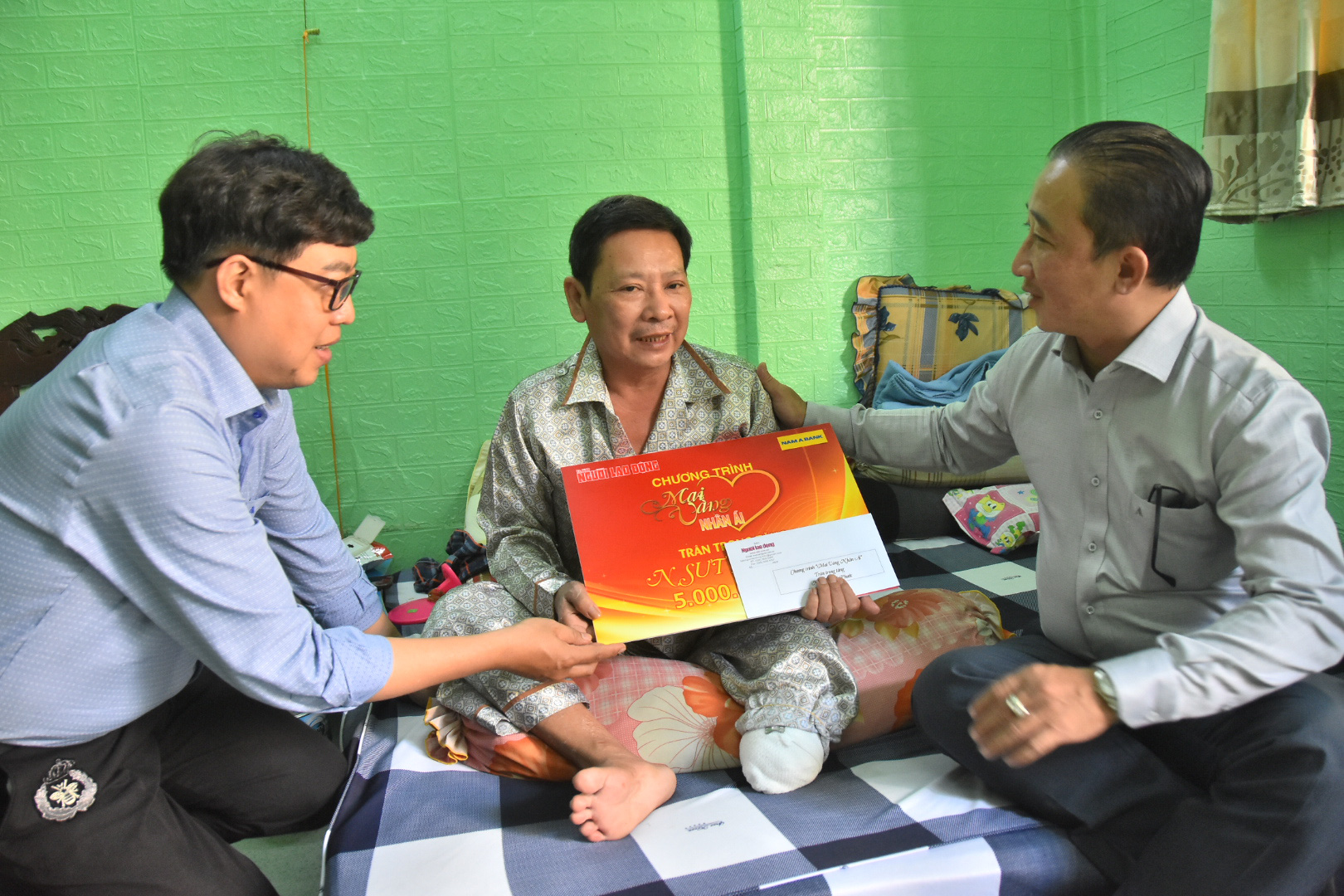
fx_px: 1008
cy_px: 448
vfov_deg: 47.9
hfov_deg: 67.4
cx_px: 672
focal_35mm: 27
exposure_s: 1/125
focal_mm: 18
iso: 1600
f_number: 3.5
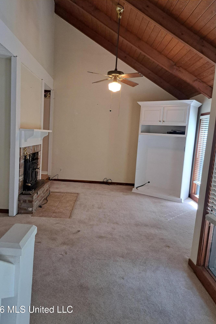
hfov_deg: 51.2
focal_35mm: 25
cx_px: 98
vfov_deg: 71.5
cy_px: 162
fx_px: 225
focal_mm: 5.23
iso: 250
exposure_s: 1/60
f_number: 1.8
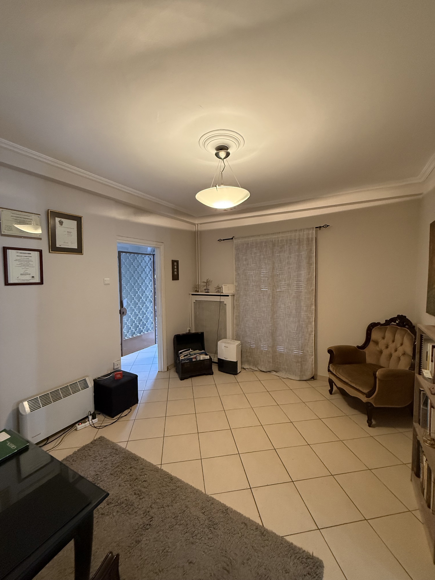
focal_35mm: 14
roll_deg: +0.1
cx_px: 218
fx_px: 235
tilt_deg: -2.8
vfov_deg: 102.1
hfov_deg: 85.7
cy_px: 290
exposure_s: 1/100
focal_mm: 2.22
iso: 640
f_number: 2.2
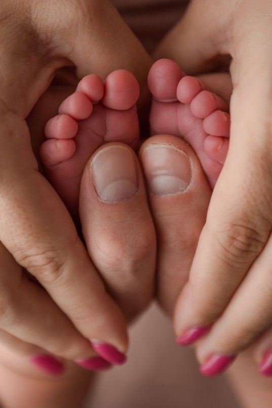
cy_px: 181
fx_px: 760
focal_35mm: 67
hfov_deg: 20.3
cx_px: 117
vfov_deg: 30.1
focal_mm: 50
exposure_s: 1/200
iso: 125
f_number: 2.8
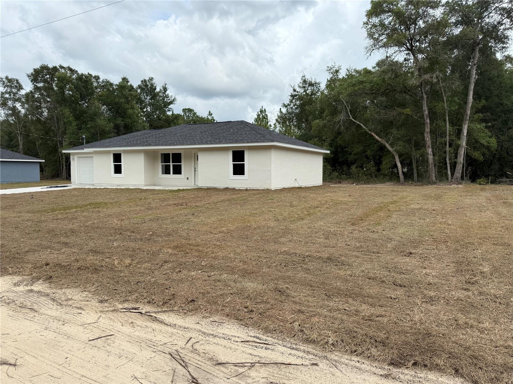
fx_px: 356
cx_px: 256
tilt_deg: -3.1
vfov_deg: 56.8
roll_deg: -0.1
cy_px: 192
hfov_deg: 71.6
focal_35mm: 24
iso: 100
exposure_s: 1/3953
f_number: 1.78
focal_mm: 6.76
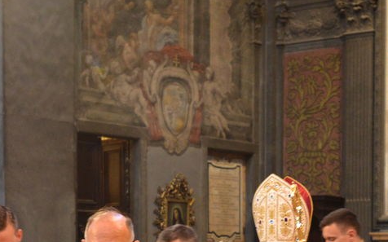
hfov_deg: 19.3
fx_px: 1141
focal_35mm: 108
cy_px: 323
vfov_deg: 11.7
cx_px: 229
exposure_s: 1/60
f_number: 4
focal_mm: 35
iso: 2000
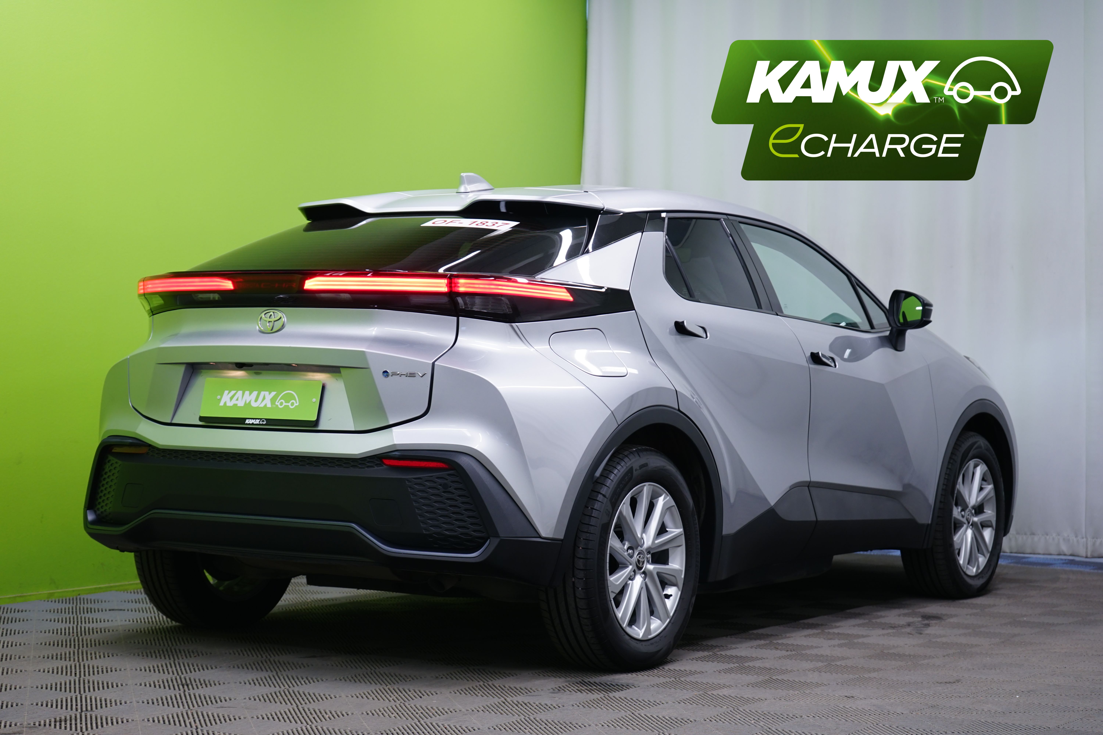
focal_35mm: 69
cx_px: 552
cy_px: 368
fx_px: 2114
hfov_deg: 29.2
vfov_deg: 19.7
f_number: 5.6
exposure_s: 1/13
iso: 400
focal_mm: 69
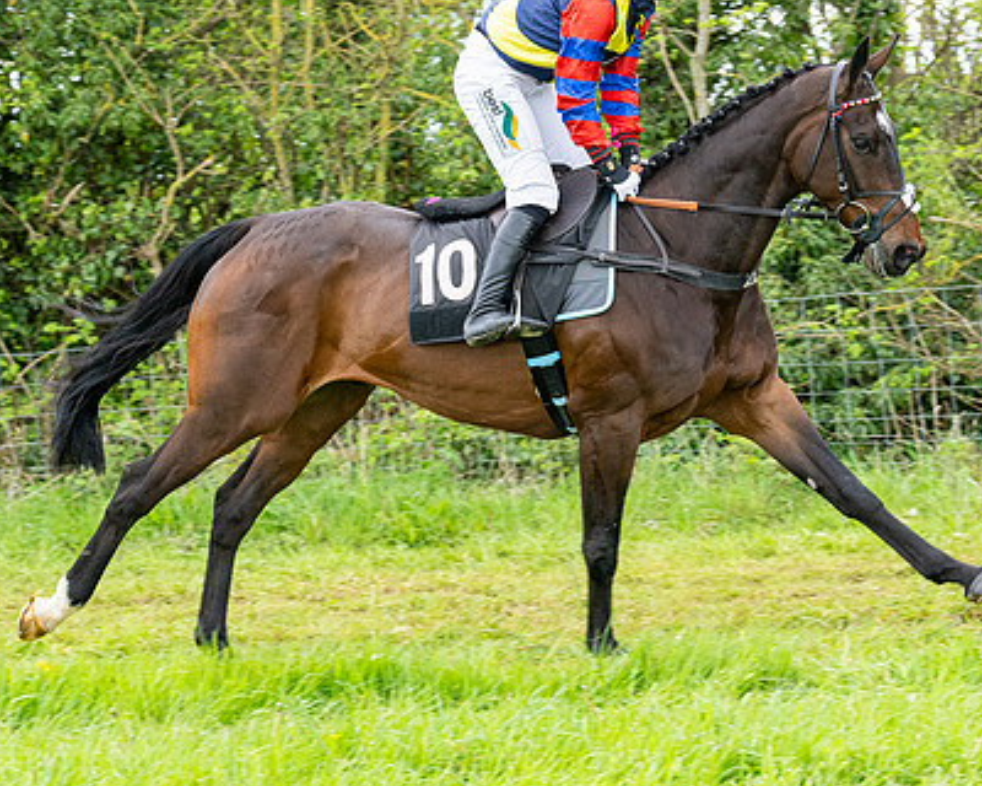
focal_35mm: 147
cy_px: 262
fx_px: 4272
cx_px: 397
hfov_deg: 13.1
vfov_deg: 10.5
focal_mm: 70
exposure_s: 1/640
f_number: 5
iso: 400
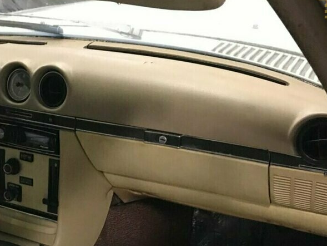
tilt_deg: -31.3
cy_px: 230
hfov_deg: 32.8
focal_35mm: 57
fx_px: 539
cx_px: 62
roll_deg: +3.8
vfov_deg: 24.8
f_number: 1.8
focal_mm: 3.99
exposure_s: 1/12
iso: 100
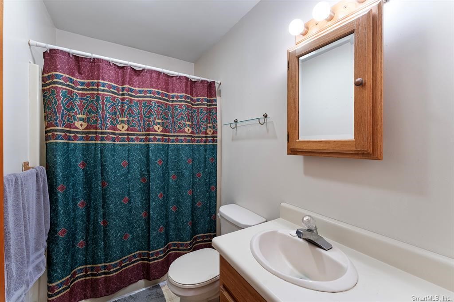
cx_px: 227
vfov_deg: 78.8
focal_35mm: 15
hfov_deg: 101.9
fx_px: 184
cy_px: 151
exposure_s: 1/4
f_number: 8
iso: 800
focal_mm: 14.6
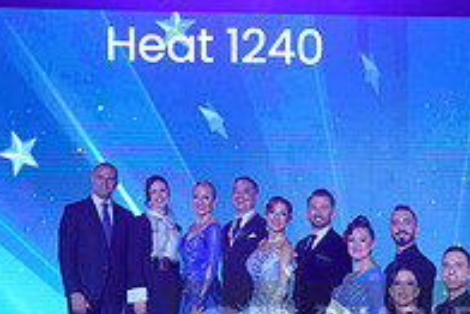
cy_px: 344
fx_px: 1006
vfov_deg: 17.2
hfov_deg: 25.4
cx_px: 429
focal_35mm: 77
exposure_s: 1/200
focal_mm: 26
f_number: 7.1
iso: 2000
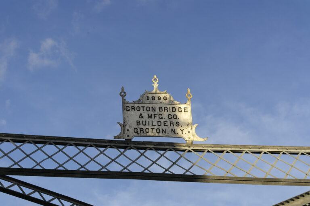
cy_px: 103
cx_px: 155
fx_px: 663
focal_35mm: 77
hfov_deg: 26.3
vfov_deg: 17.7
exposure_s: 1/250
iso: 100
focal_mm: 50
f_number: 7.1
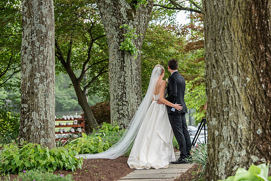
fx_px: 768
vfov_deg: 13.4
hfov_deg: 20.0
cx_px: 136
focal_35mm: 102
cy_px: 90
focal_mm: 102
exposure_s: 1/500
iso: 1000
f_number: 4.5
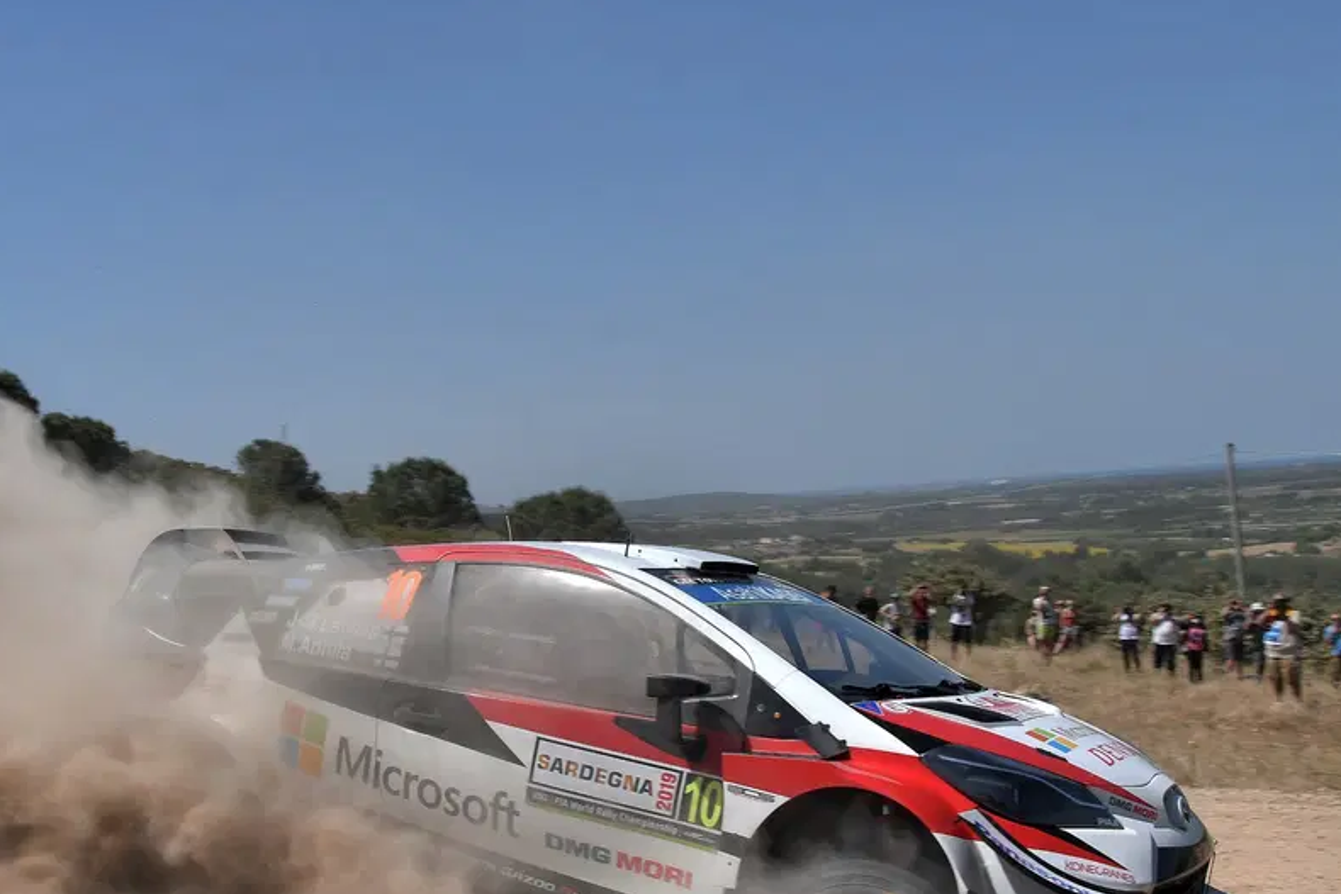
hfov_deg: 47.0
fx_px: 1527
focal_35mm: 41
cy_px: 511
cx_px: 509
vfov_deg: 32.6
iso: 100
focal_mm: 18
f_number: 10
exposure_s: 1/500
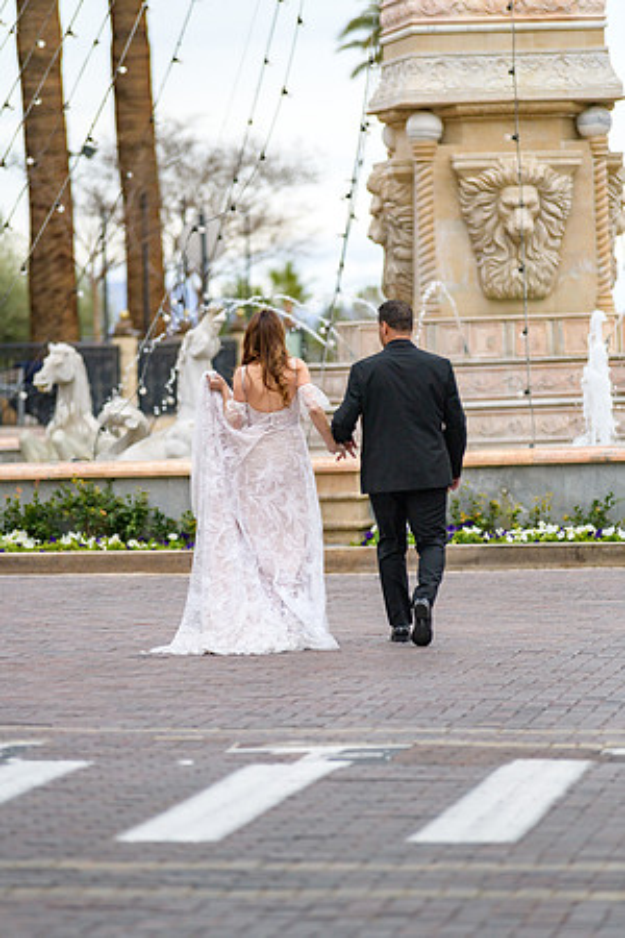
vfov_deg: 10.3
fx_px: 5208
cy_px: 469
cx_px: 312
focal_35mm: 200
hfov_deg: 6.9
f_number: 2.8
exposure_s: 1/3200
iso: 250
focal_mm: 200
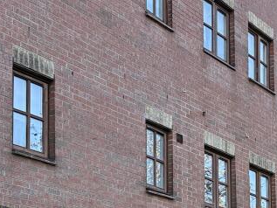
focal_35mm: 84
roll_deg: +1.9
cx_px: 370
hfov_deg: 21.0
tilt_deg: +2.2
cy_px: 321
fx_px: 672
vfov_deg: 16.0
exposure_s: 1/310
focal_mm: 5.96
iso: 64
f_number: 1.6
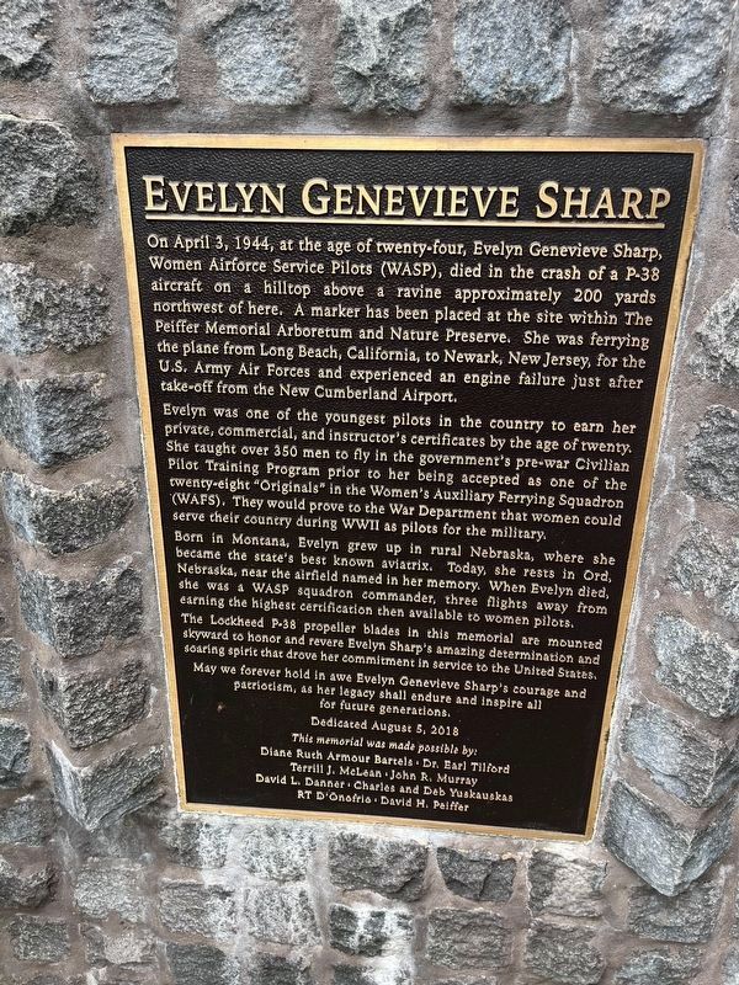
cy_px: 492
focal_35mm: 26
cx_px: 370
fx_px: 740
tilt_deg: -22.9
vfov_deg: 67.3
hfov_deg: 53.1
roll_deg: +0.7
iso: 32
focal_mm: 5.1
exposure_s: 1/129
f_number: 1.6
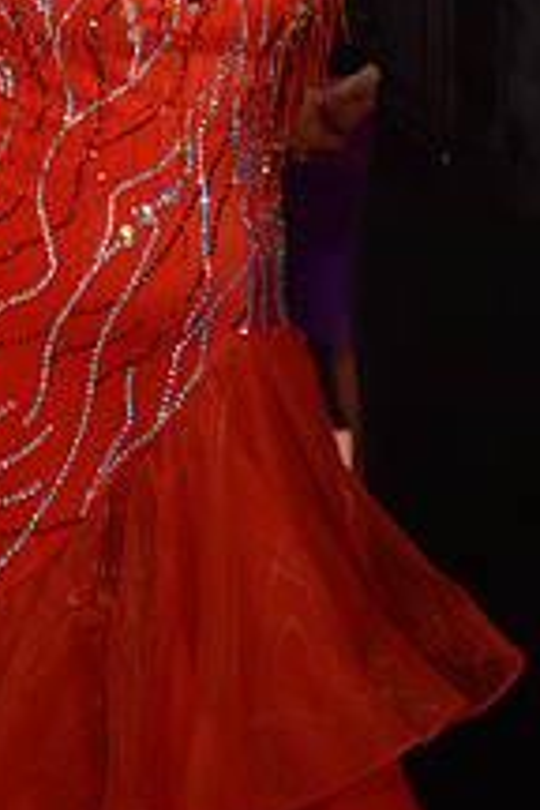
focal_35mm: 134
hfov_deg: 10.2
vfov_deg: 14.7
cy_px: -218
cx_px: 313
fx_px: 3015
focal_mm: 50
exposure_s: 1/250
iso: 1600
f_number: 4.5
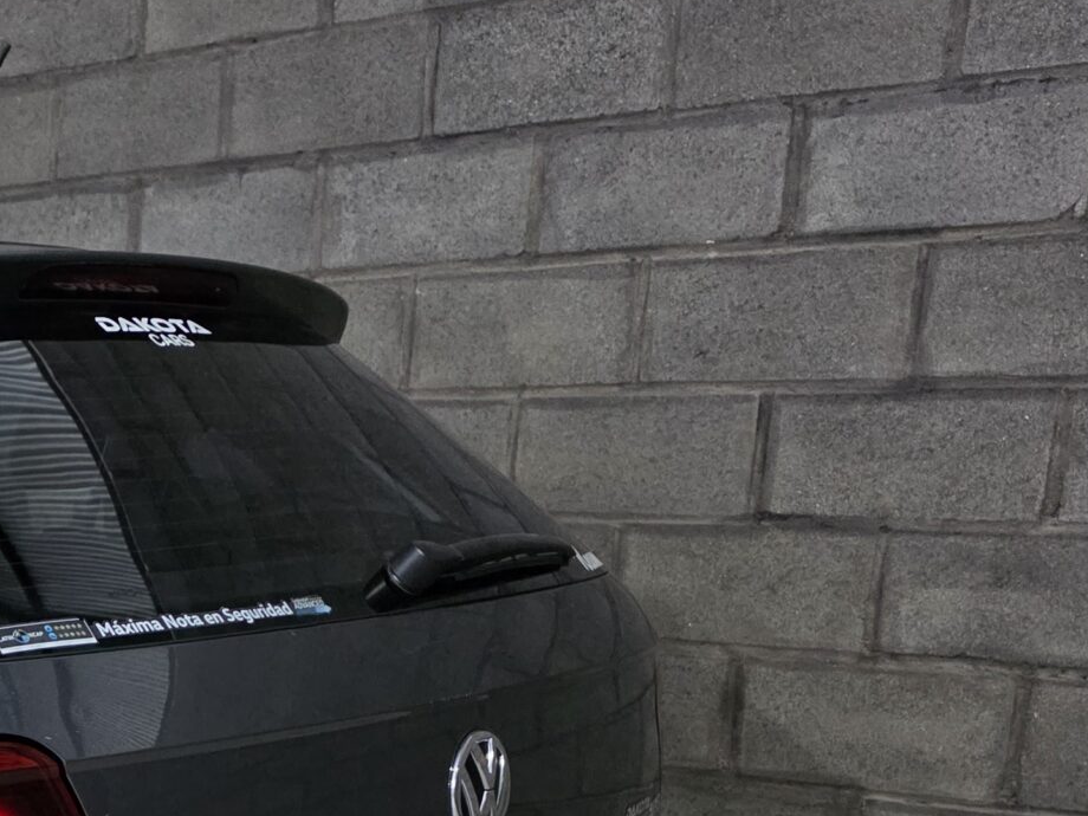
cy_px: 969
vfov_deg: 21.4
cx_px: -322
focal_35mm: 64
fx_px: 2012
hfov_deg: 25.9
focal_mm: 6.3
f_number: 1.7
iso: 2000
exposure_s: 1/100
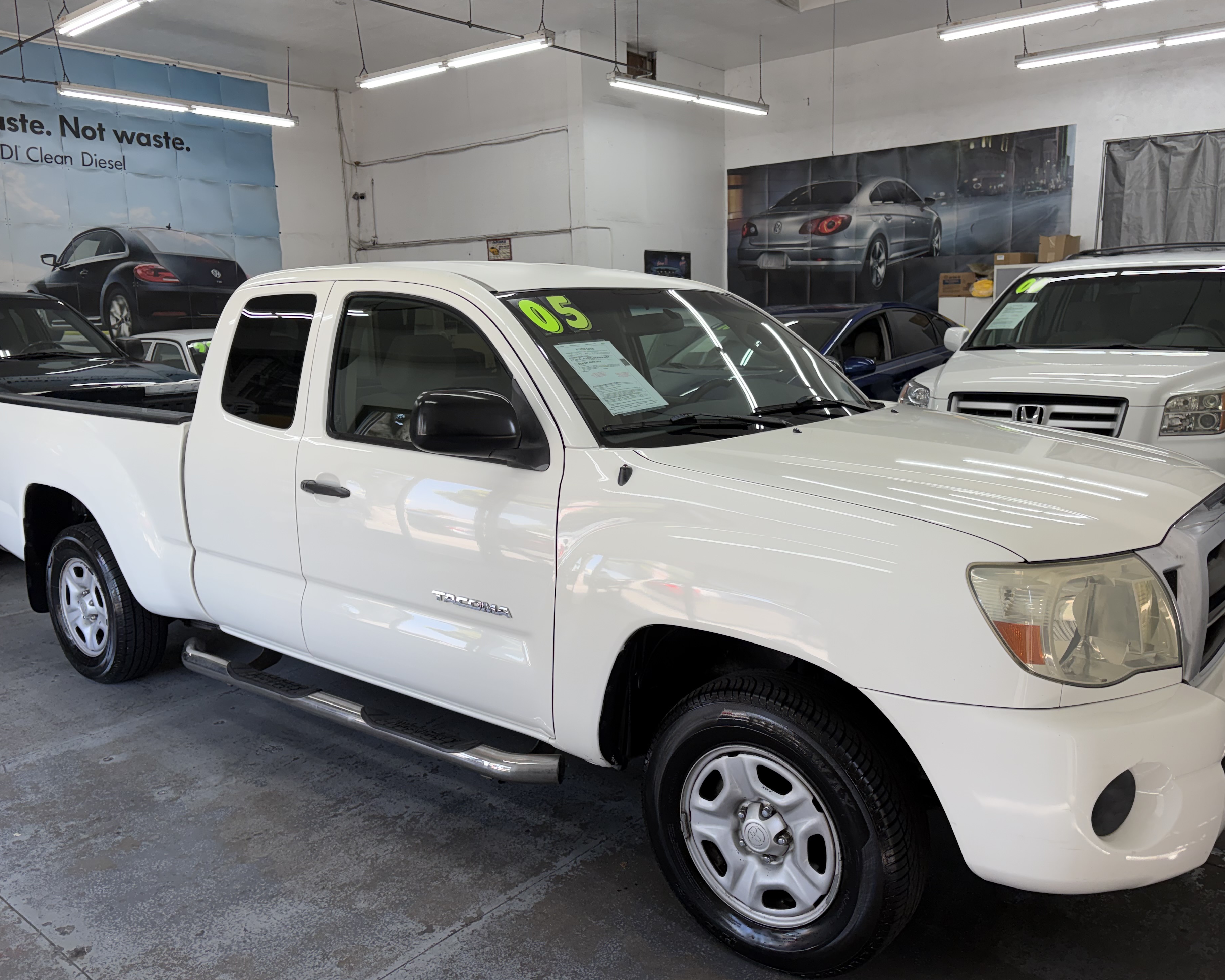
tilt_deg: -9.8
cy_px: 488
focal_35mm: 28
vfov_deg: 51.5
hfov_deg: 62.2
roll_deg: +1.3
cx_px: 642
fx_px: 1015
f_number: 1.6
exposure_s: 1/130
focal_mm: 5.96
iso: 32
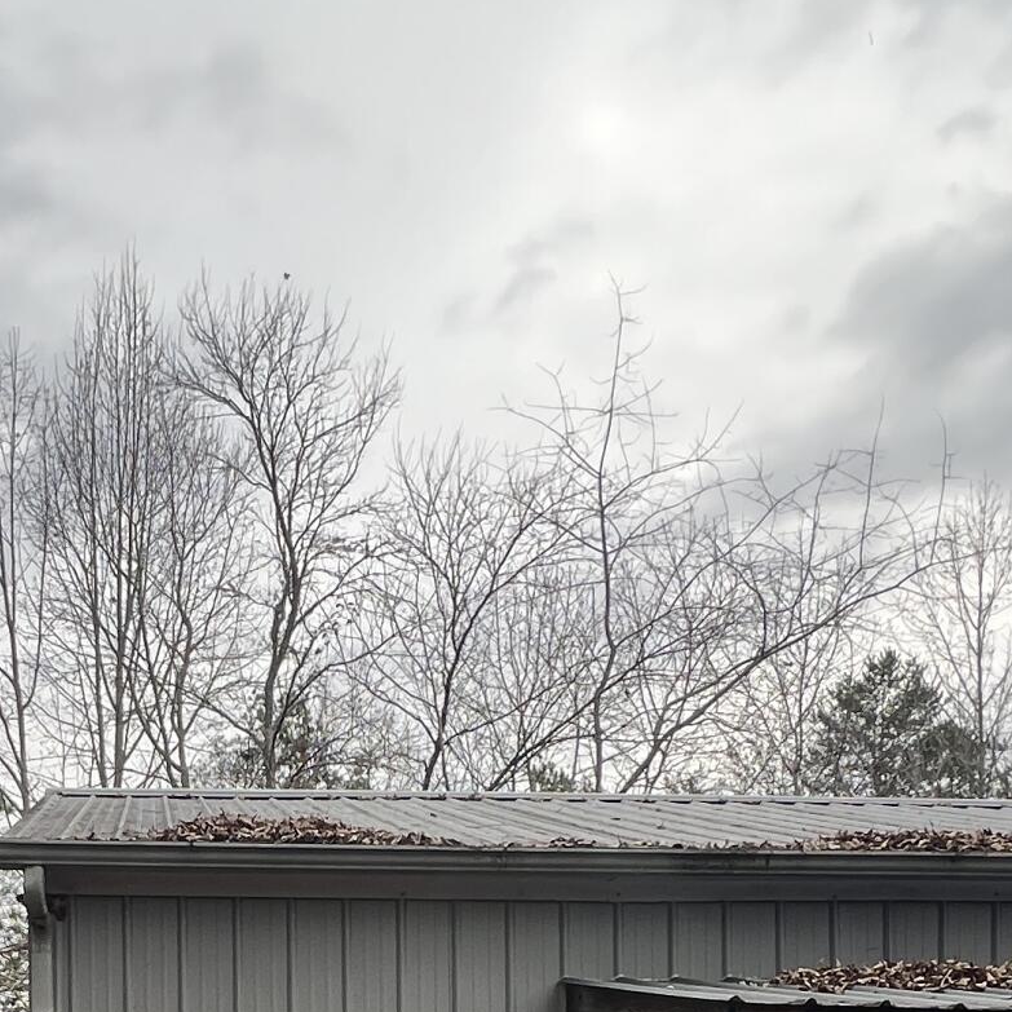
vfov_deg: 31.2
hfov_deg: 37.1
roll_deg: +0.3
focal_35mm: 44
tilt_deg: -0.4
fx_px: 1455
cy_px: 1261
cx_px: 212
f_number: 1.8
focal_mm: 1.57
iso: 32
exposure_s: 1/241
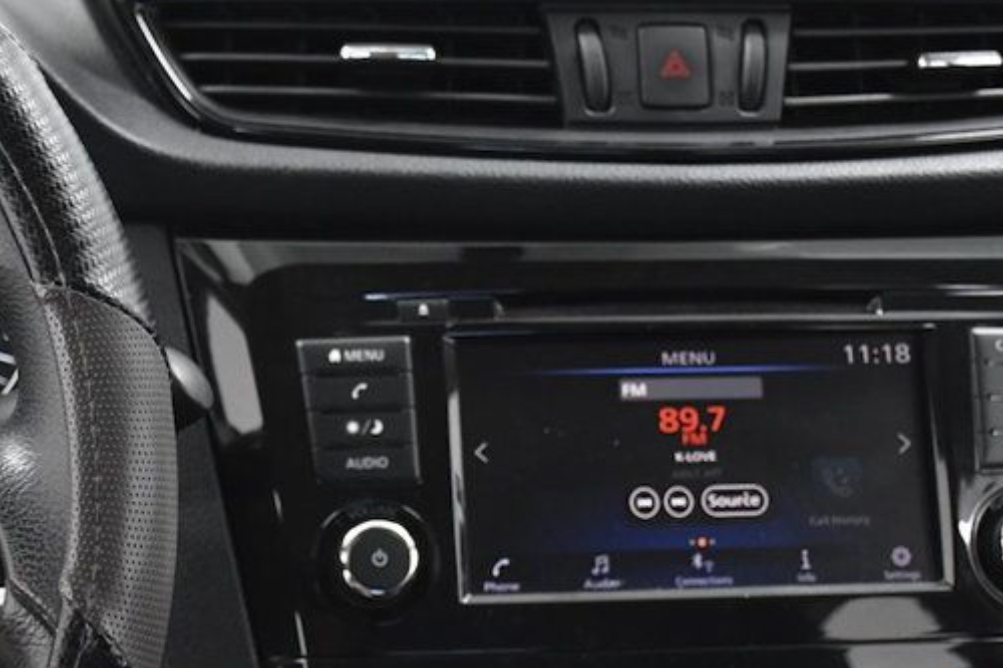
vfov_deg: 16.5
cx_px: 317
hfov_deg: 24.6
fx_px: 2284
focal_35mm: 82
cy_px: 541
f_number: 4
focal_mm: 27
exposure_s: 1/320
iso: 2500
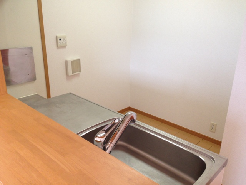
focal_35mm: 33
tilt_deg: -20.1
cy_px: 92
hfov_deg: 55.4
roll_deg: +0.4
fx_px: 235
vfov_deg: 42.9
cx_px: 123
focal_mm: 4.12
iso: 80
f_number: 2.4
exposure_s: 1/20
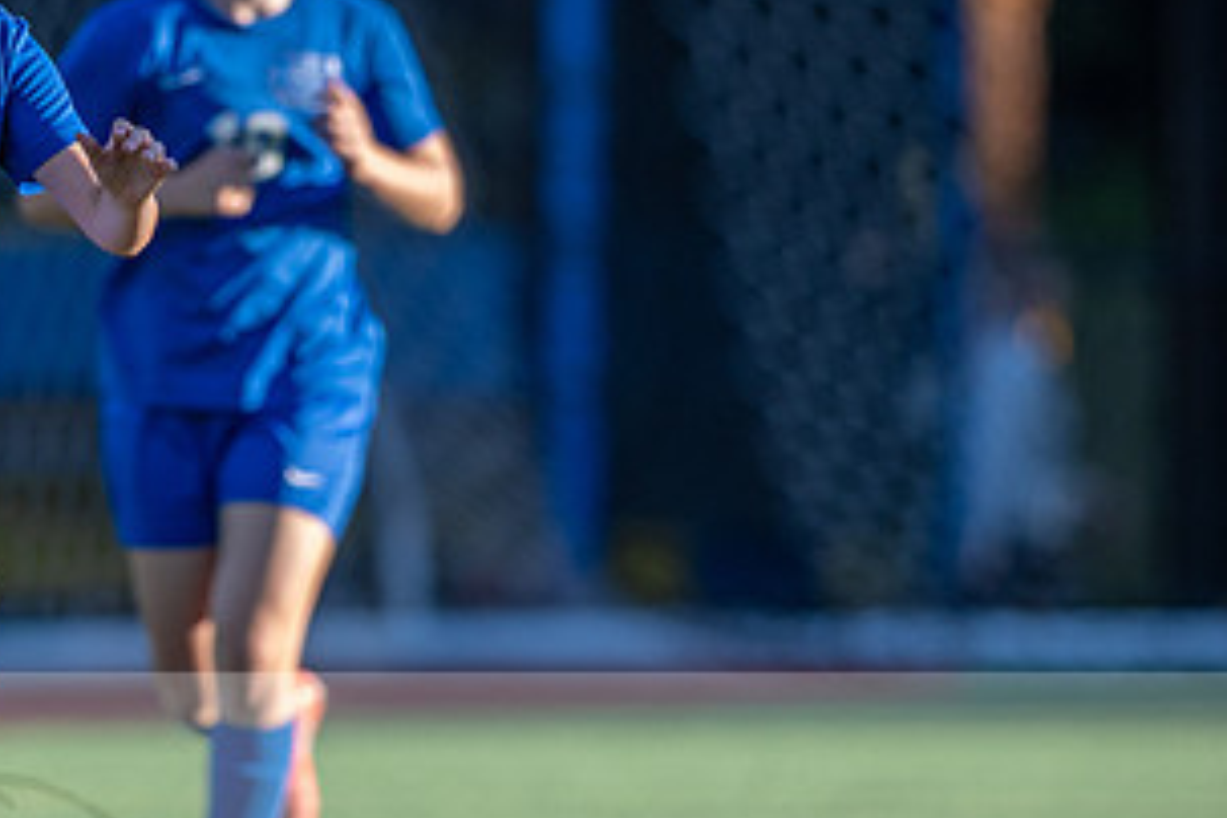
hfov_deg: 1.7
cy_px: 393
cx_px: -57
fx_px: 42430
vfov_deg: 1.1
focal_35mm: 1245
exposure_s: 1/1000
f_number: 3.2
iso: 180
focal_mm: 400
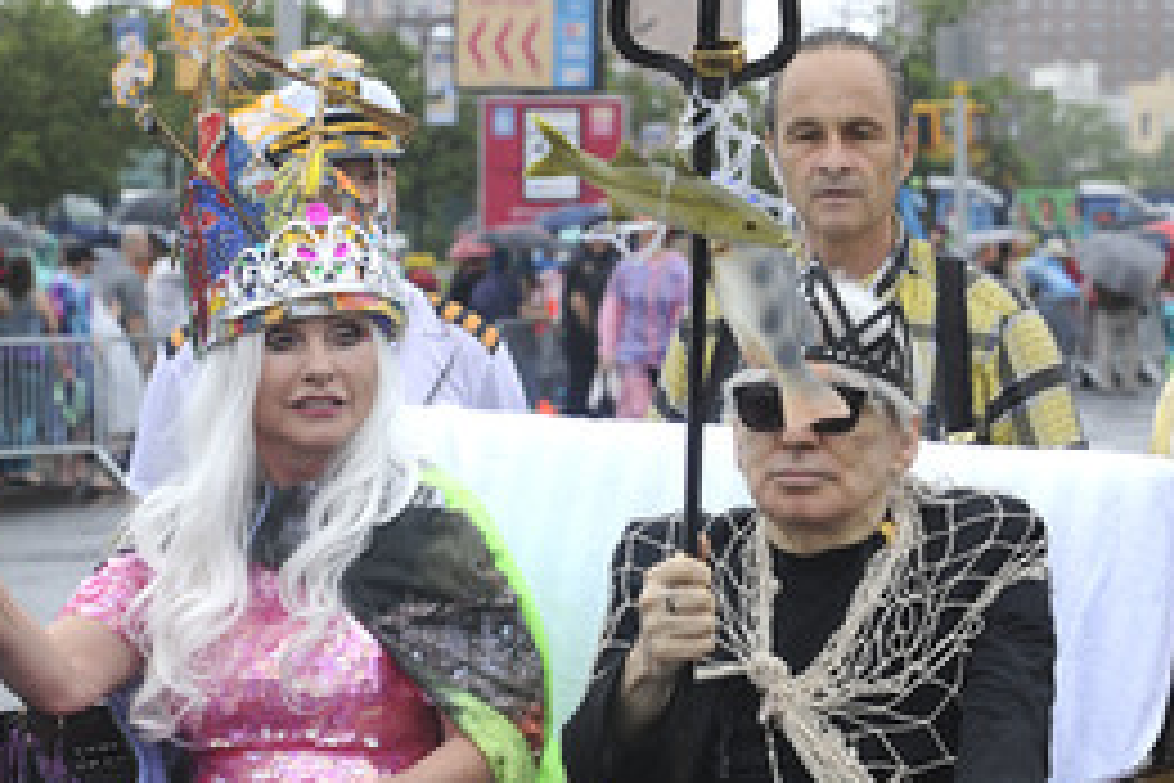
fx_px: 4500
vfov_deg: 9.9
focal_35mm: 138
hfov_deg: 14.9
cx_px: 549
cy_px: 626
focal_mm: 80
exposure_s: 1/400
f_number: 9
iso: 640
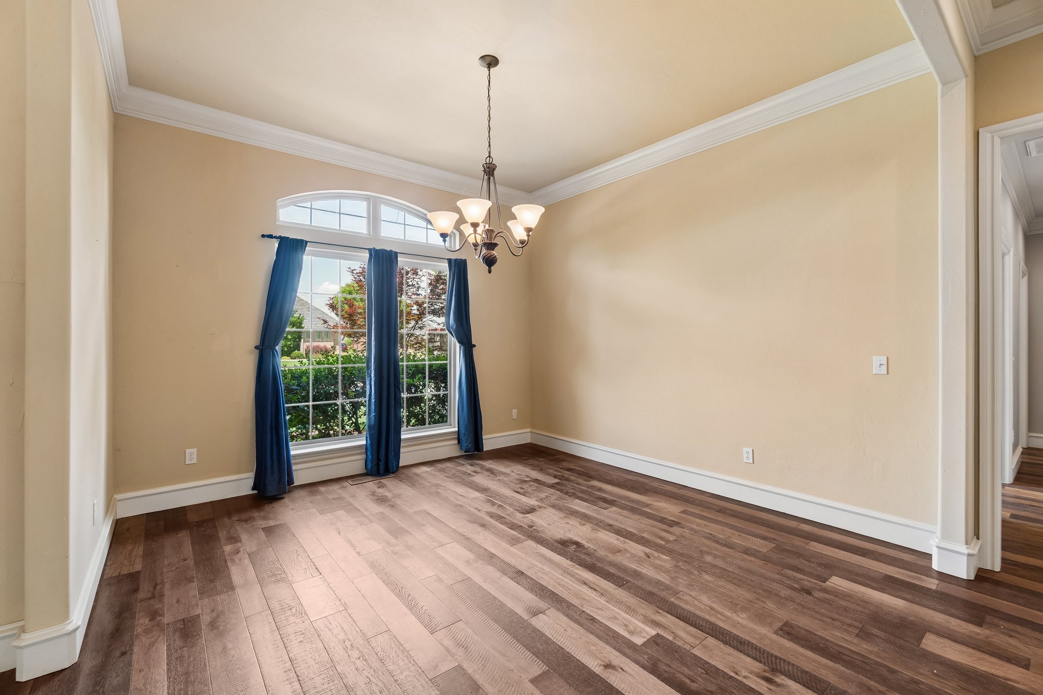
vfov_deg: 77.3
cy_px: 348
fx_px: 435
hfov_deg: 100.4
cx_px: 522
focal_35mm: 15
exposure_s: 1/50
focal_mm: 10
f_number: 6.3
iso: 200
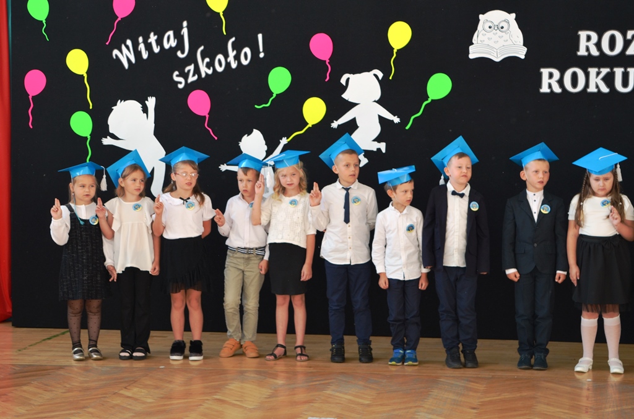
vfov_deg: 16.5
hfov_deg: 24.7
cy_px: 210
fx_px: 1450
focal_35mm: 82
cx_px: 317
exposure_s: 1/60
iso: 400
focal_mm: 55
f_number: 5.6
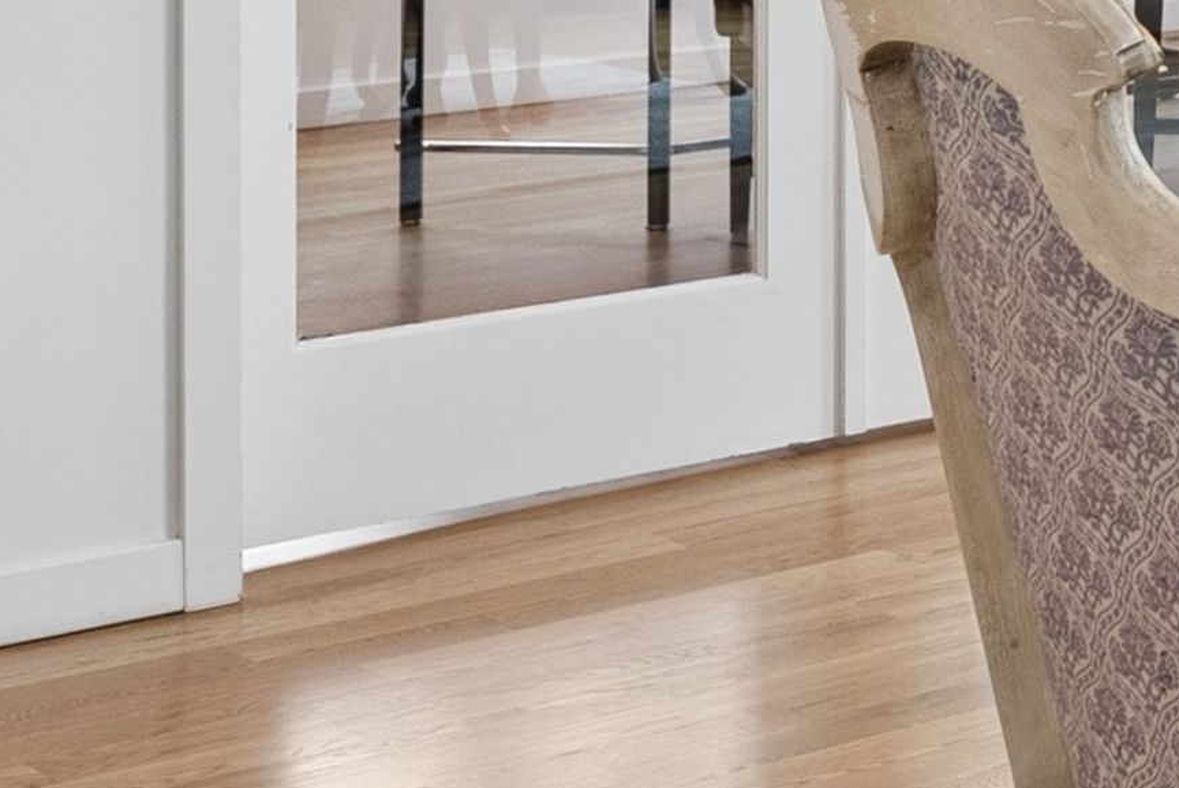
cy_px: -426
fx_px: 3539
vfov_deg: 12.1
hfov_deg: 13.4
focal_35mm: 108
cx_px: 2890
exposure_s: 1/160
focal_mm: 22
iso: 800
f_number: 8
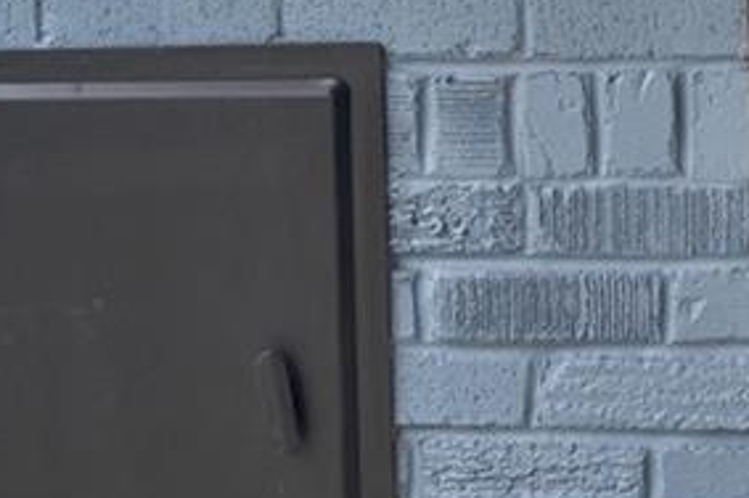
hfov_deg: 11.0
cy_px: -257
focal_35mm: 181
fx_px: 3761
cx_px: 1024
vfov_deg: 7.4
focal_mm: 32
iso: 100
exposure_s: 1/15
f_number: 8
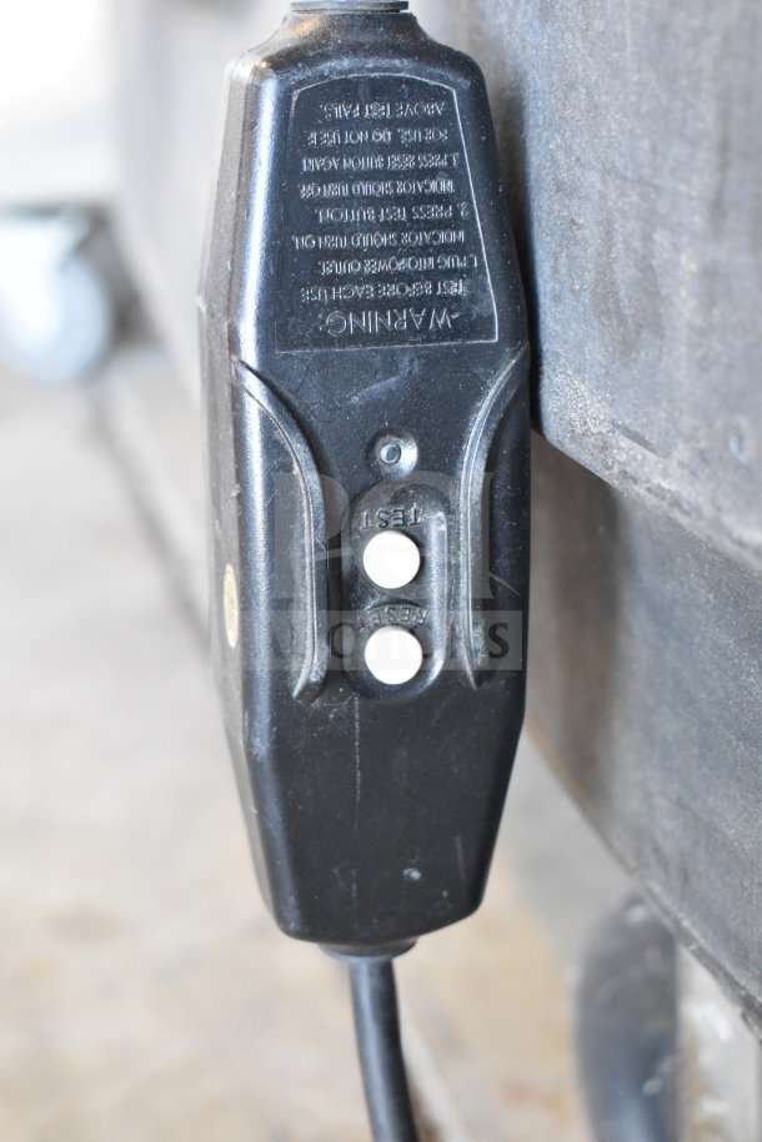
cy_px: 571
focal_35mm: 57
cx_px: 381
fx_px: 1810
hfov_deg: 23.8
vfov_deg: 35.1
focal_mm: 38
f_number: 4.8
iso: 3600
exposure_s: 1/60
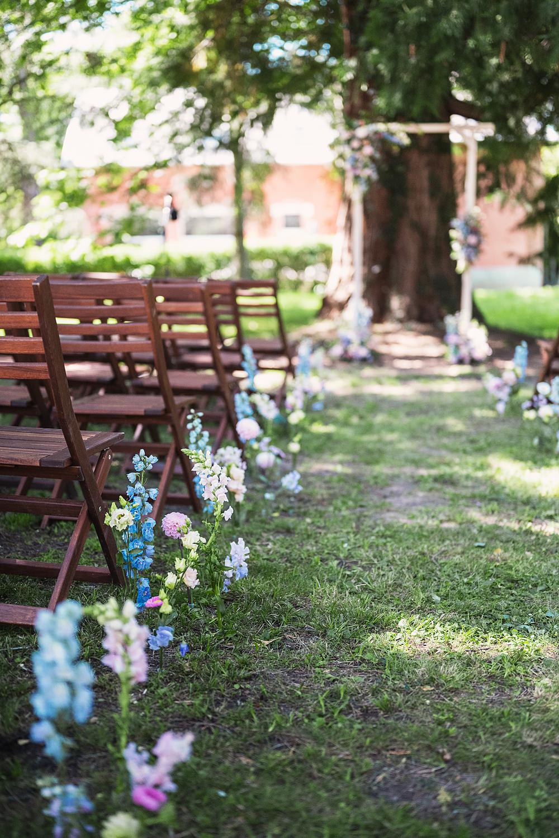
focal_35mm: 50
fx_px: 1165
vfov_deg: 39.6
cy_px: 419
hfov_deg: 27.0
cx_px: 280
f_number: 1.8
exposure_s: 1/3200
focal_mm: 50
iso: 2500
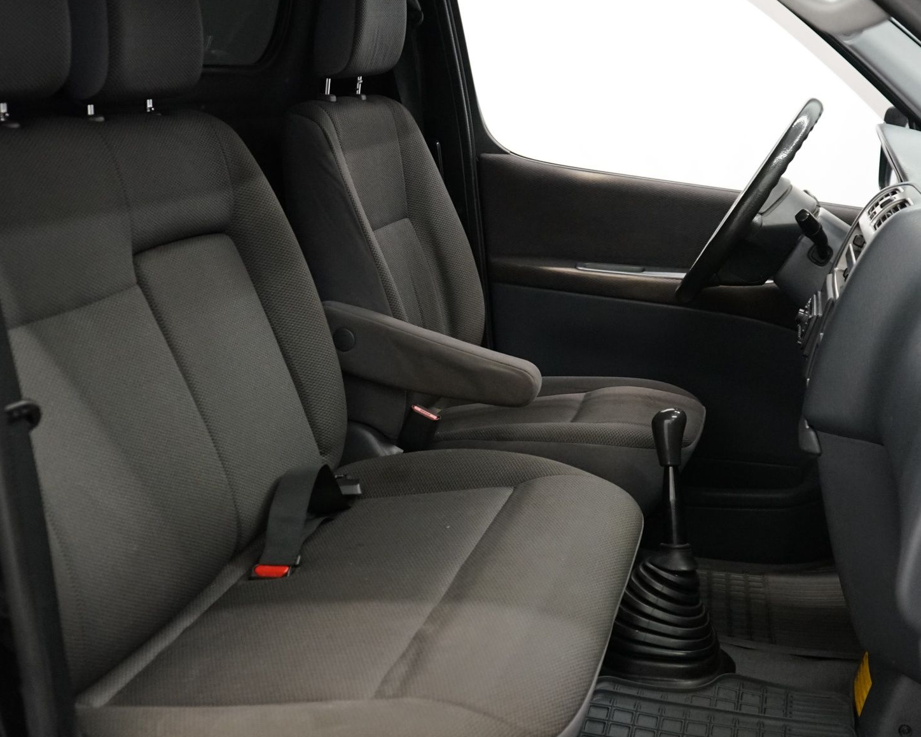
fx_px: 1281
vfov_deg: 32.1
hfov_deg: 39.5
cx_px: 496
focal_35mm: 47
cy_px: 334
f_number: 3.5
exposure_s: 1/160
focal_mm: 29
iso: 2500
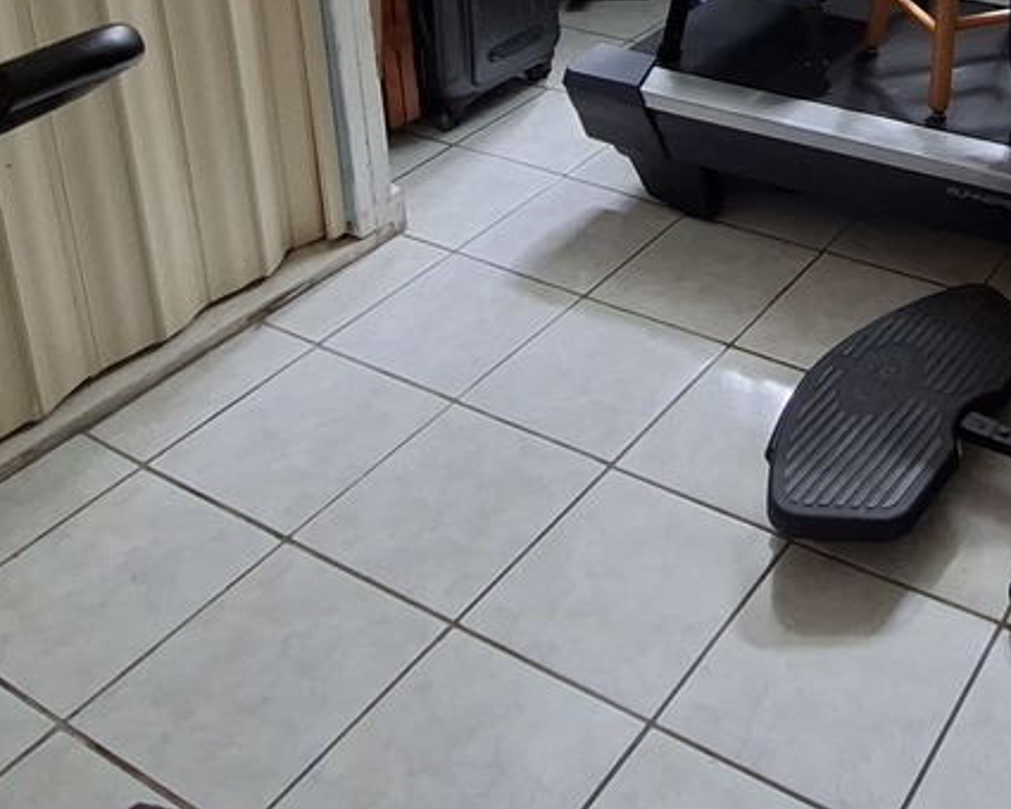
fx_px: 1287
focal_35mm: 43
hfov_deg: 39.8
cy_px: -188
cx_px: 909
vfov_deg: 29.5
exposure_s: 1/30
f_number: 2.2
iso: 160
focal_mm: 1.74
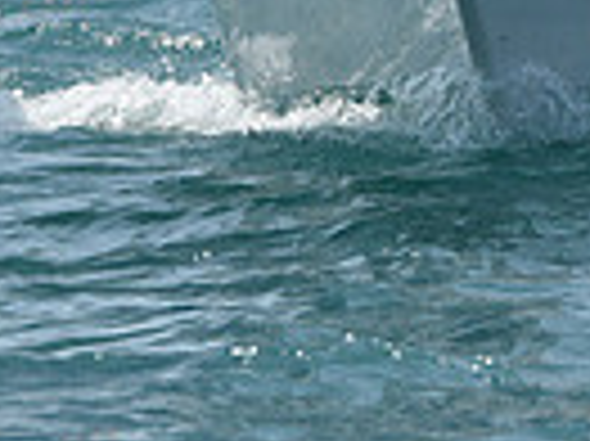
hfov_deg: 2.8
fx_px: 11971
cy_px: -250
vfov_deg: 2.1
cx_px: 356
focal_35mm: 703
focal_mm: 165
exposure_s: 1/1250
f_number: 9
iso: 250
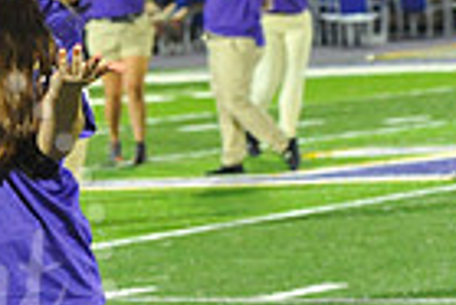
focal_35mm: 384
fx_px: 4869
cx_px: -197
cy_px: 295
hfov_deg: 5.3
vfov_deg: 3.6
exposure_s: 1/250
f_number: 5.6
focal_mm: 92
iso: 5000
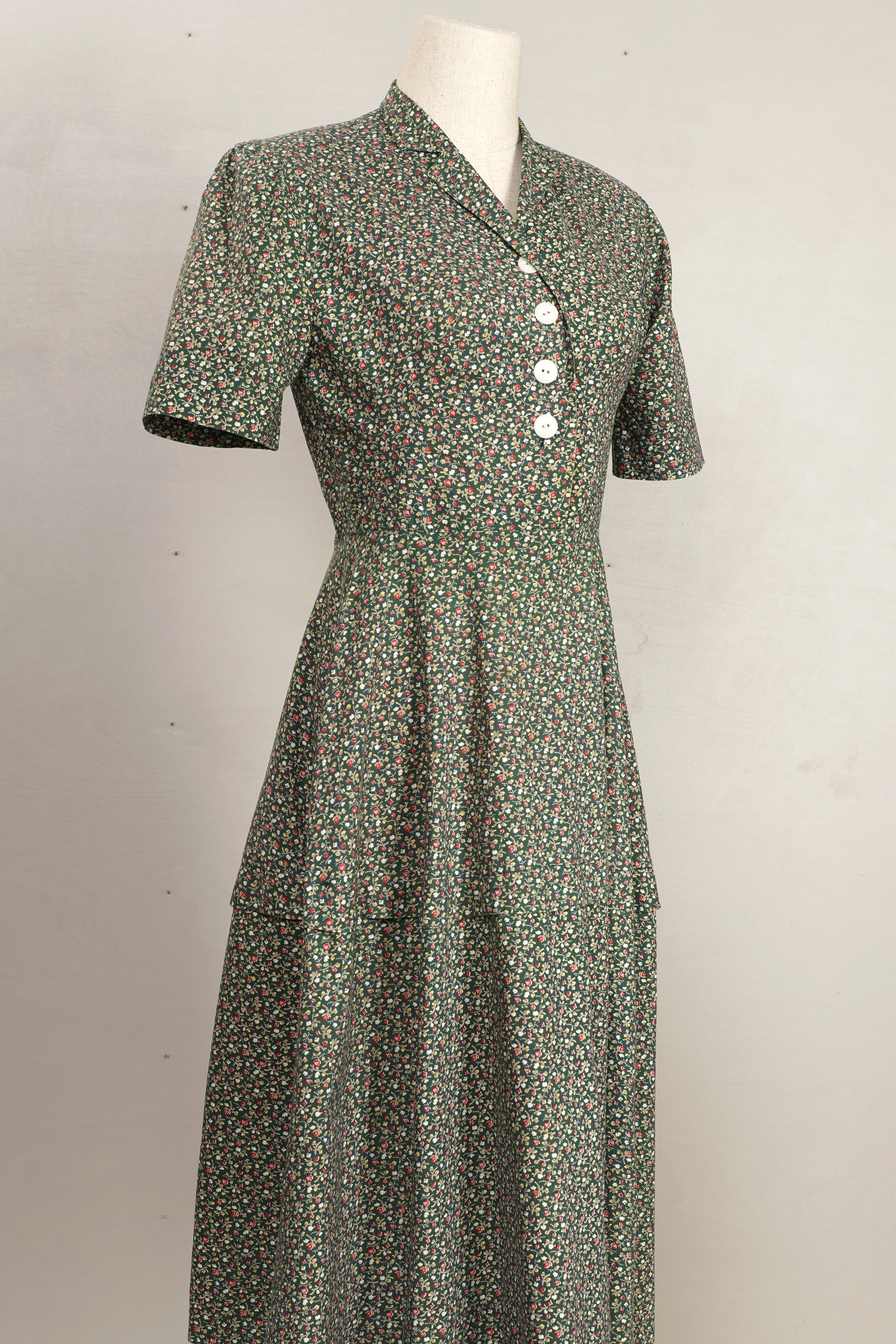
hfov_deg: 26.0
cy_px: 722
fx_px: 1941
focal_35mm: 52
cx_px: 437
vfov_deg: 38.2
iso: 200
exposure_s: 1/13
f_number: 6.3
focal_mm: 32
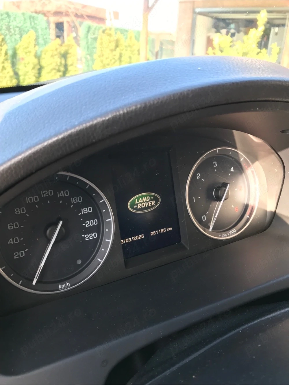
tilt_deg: -23.4
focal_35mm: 28
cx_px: 144
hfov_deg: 49.7
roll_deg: -2.3
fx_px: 312
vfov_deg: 63.5
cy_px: 192
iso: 32
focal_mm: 3.99
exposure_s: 1/90
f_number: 1.8
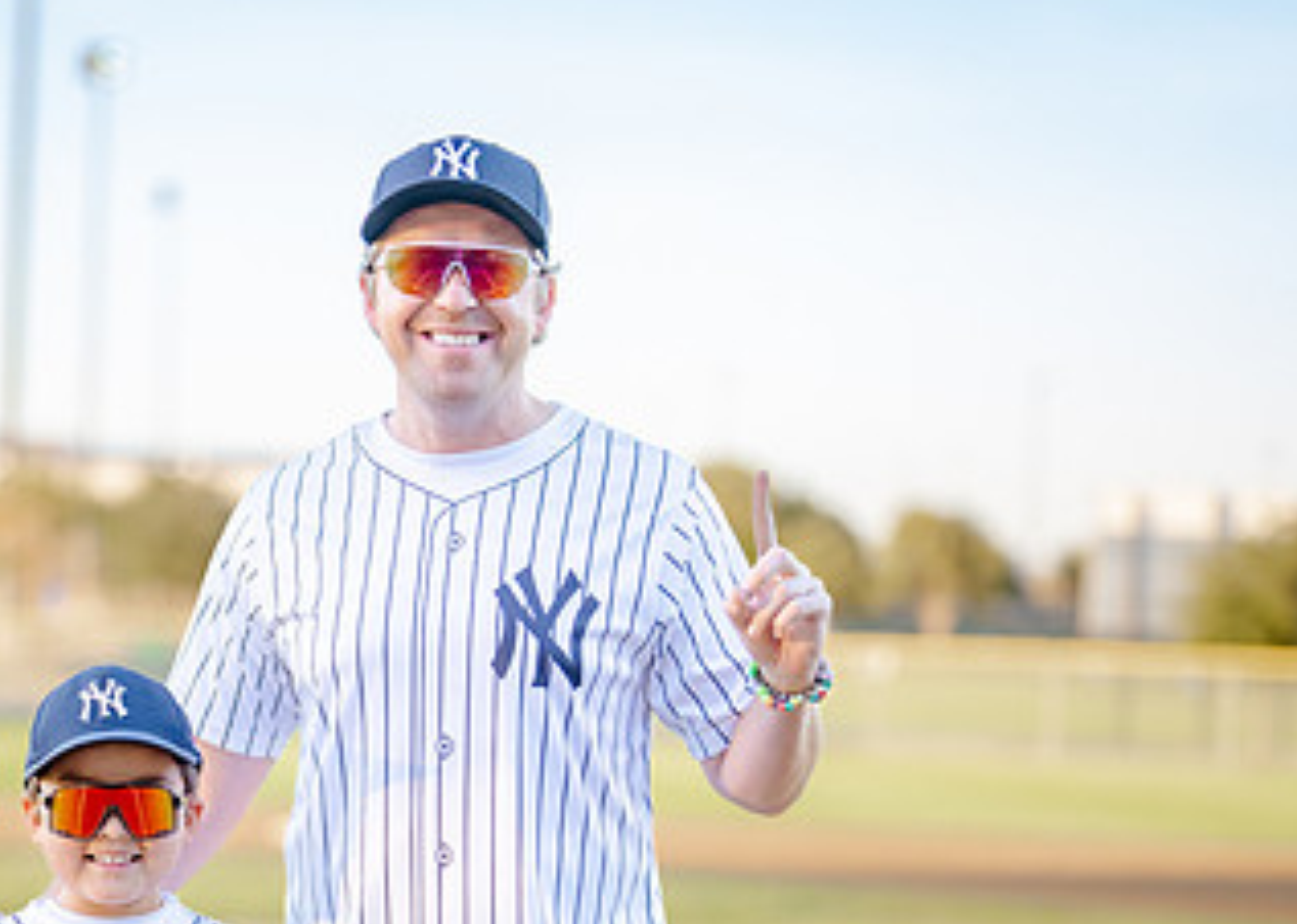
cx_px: 390
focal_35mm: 111
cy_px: 771
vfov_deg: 12.8
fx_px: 4086
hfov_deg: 18.0
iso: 250
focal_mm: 50
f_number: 1.2
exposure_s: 1/1600
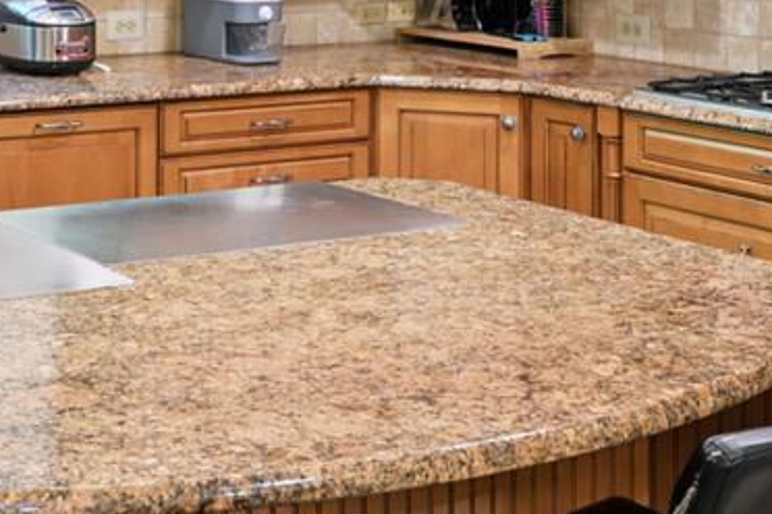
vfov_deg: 16.8
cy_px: -127
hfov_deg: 24.4
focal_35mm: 77
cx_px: -98
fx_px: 1651
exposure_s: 1/8
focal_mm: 14
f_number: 8
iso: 400
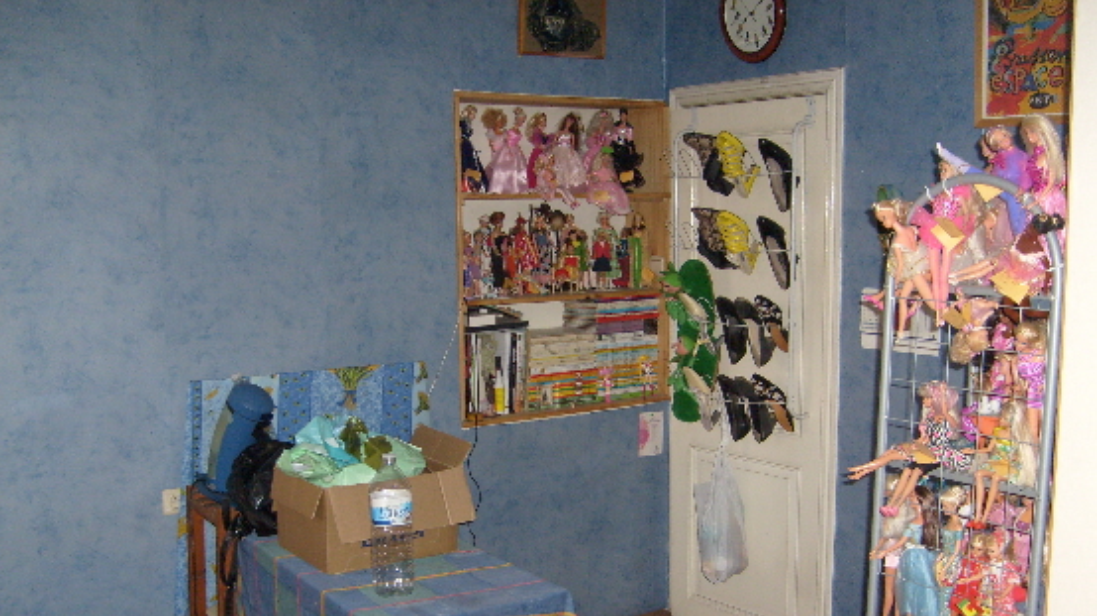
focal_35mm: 39
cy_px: 407
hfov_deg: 51.6
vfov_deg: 30.2
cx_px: 541
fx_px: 1134
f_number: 2.8
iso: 120
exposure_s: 1/45
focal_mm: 5.8
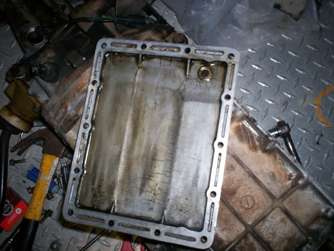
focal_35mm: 36
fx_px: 347
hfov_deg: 51.4
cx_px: 167
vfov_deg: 39.7
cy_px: 126
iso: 140
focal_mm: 6
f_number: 4.5
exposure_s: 1/60
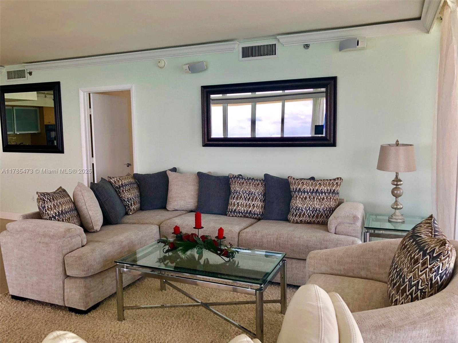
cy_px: 172
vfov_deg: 49.7
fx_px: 370
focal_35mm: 28
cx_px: 229
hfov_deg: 63.4
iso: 40
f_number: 1.8
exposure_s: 1/120
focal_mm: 3.99
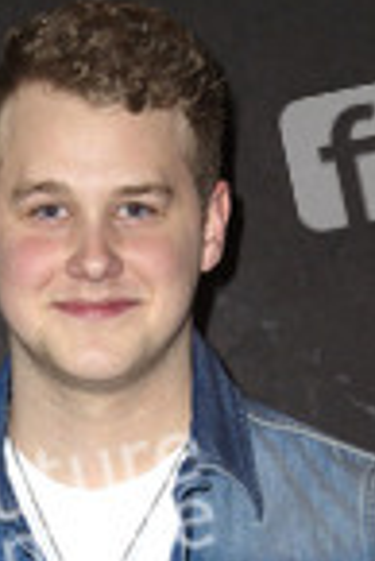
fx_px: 3523
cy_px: 720
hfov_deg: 6.1
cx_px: 130
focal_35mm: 226
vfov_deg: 9.0
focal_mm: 82
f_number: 6.3
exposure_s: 1/200
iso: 800
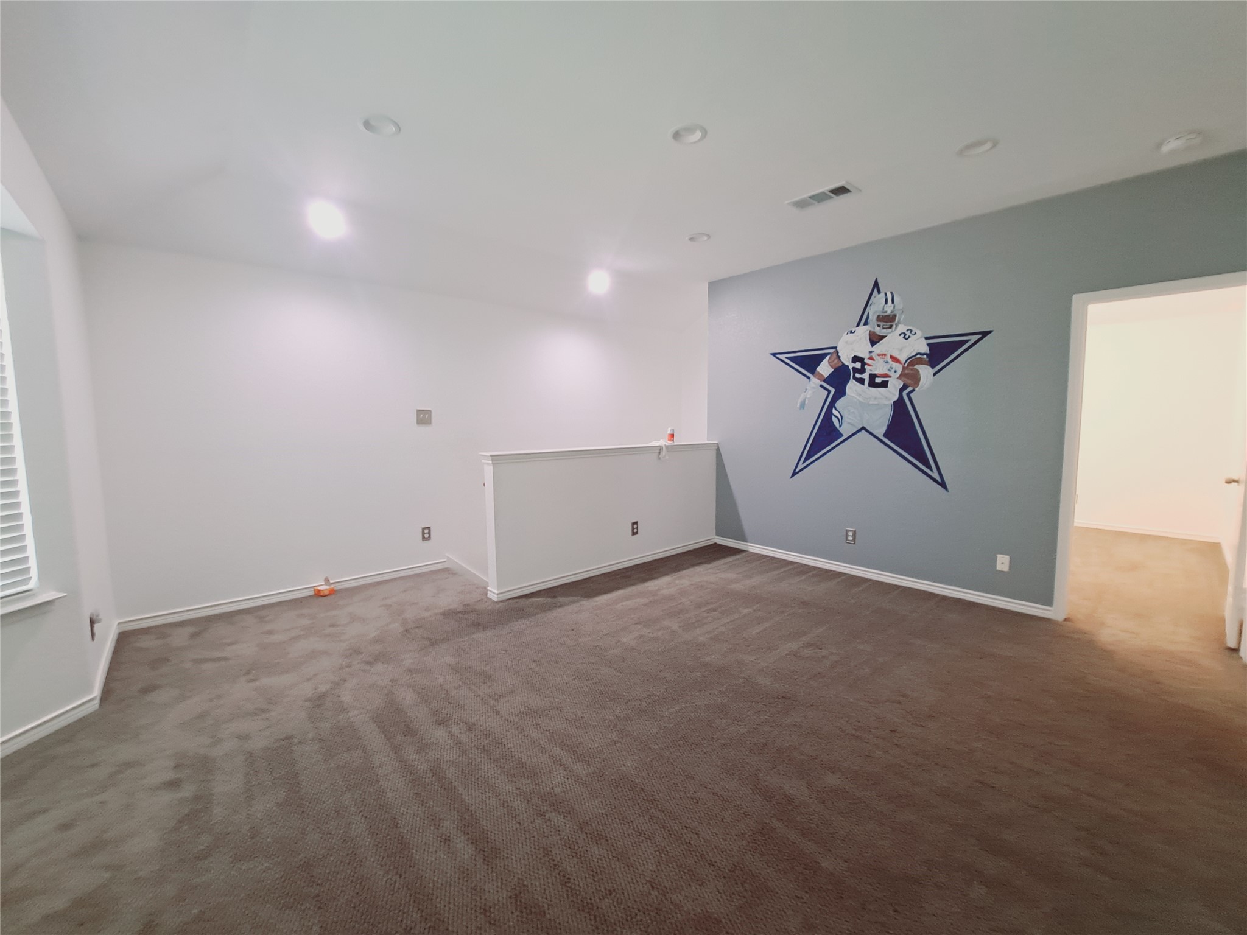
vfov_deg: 89.9
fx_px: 468
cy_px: 468
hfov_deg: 106.2
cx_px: 624
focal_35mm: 13
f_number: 2.2
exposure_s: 1/20
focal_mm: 1.74
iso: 160
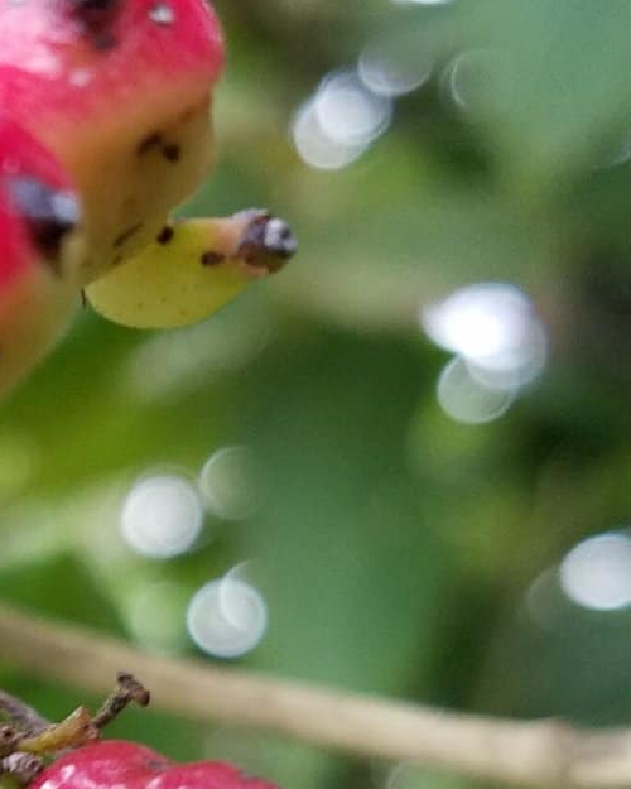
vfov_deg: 23.6
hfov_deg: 18.9
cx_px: -56
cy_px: 749
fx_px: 1821
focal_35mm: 78
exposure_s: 1/30
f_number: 1.7
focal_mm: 4.2
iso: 160
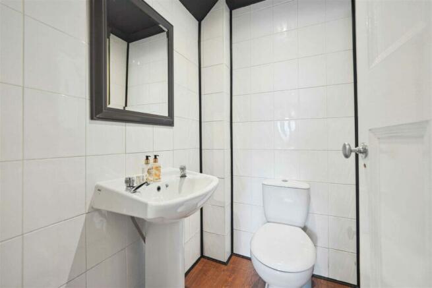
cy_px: 144
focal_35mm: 14
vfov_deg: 81.2
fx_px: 168
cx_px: 216
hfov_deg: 104.2
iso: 400
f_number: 4
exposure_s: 1/60
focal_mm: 14
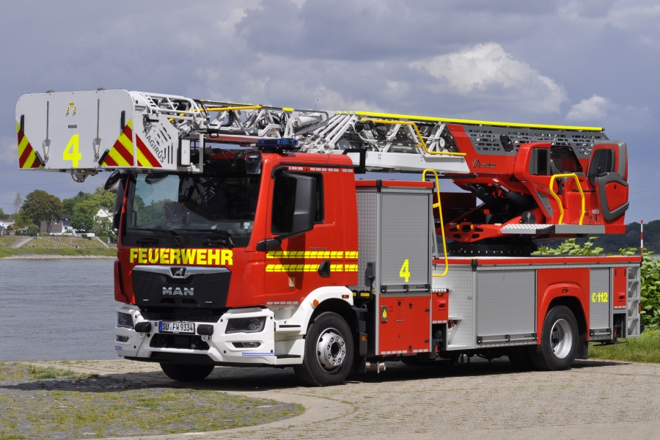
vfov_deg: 13.0
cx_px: 330
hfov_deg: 19.5
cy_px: 220
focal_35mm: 105
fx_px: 1925
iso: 500
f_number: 10
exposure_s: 1/1600
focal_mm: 70
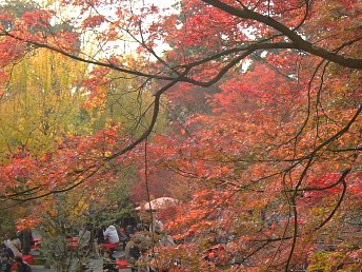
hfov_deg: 18.8
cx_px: 305
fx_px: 1077
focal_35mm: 103
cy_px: 137
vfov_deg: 14.4
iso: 200
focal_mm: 24
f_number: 5.6
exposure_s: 1/180
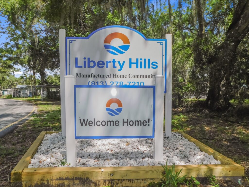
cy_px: 94
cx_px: 124
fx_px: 165
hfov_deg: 73.9
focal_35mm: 23
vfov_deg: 58.9
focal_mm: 4
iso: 125
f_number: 3
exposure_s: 1/1250
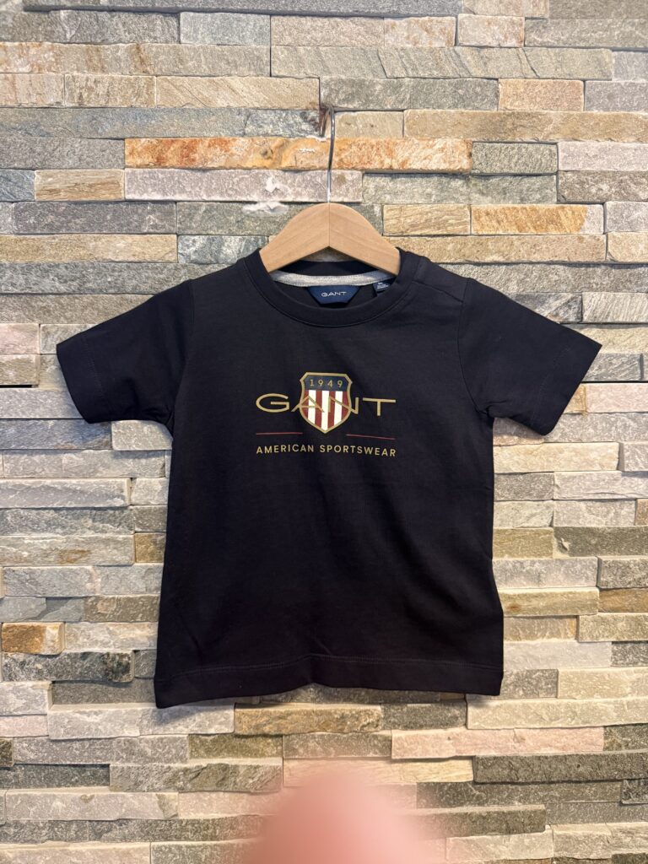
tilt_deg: -2.8
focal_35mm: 24
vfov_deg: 71.6
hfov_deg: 56.8
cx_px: 324
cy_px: 432
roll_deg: +0.4
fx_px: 599
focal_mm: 6.76
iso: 320
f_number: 1.78
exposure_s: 1/50
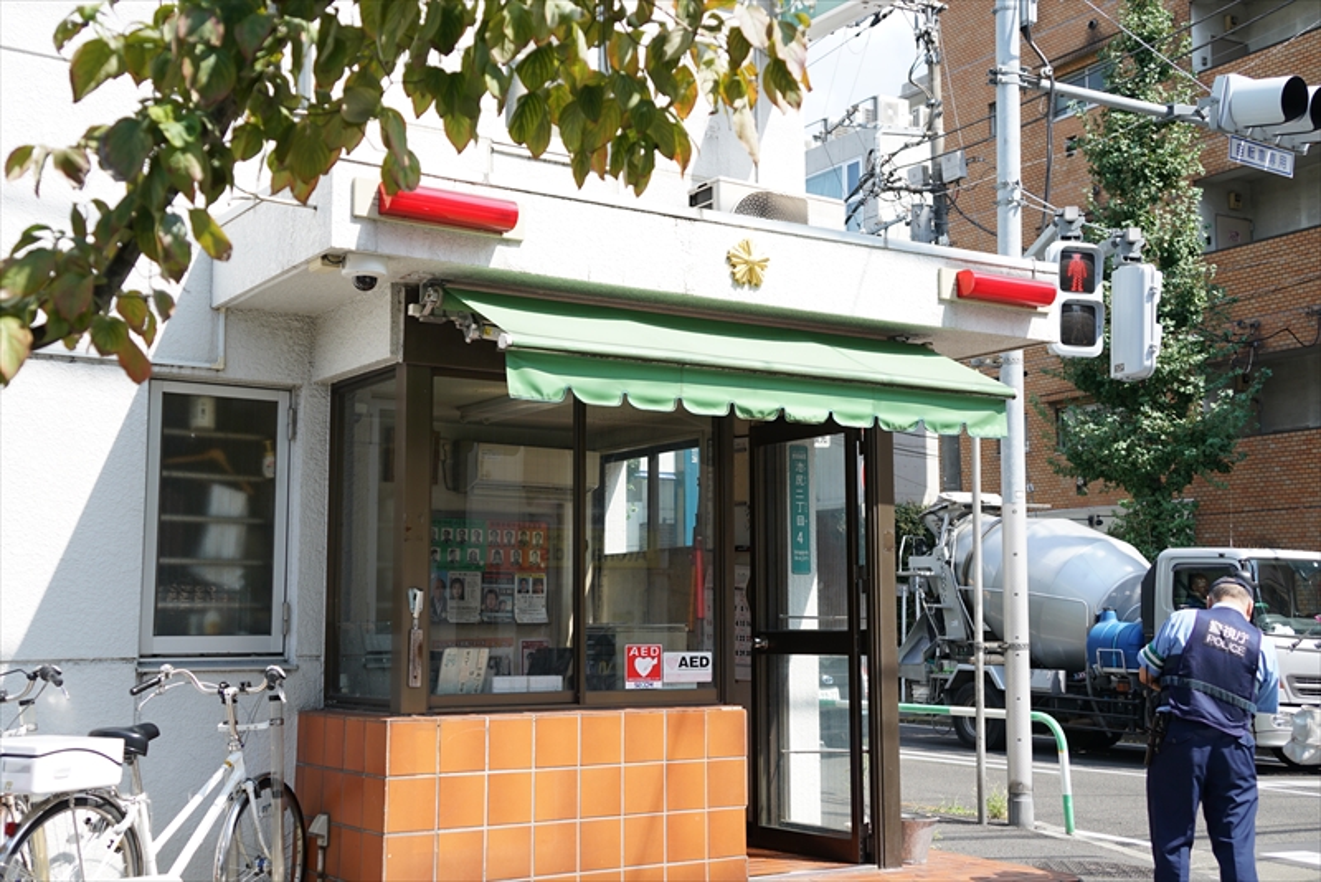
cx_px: 660
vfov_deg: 31.2
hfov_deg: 45.4
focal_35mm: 43
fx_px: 1578
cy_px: 441
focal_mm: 29
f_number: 4.5
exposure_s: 1/320
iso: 100
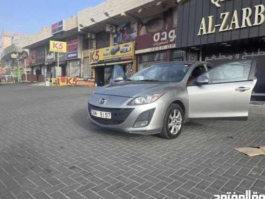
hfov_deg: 65.3
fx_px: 207
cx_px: 139
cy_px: 109
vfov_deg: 51.3
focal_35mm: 27
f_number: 1.7
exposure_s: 1/2049
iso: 80
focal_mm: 6.3
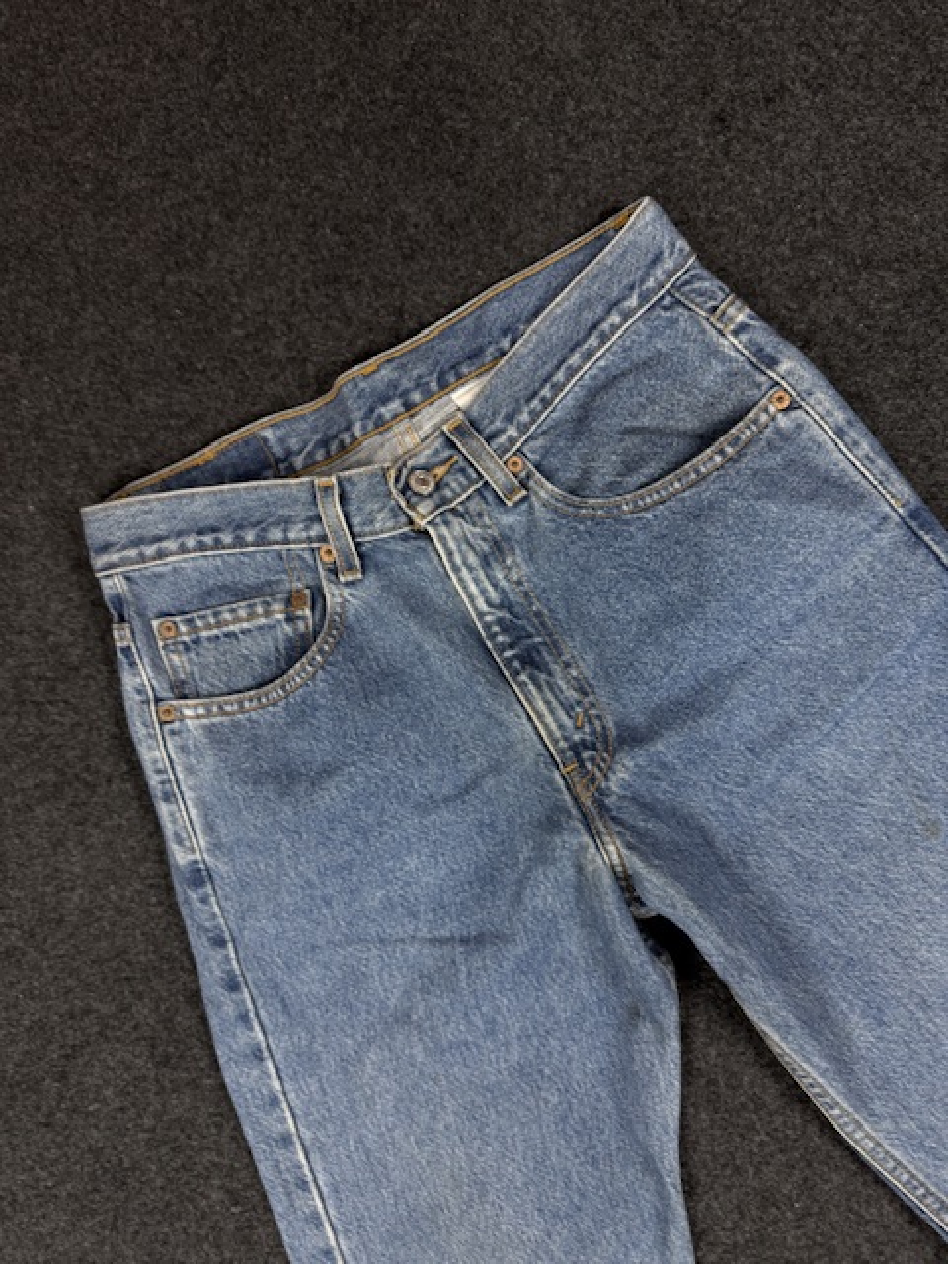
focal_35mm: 24
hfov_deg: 56.8
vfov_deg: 71.6
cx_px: 474
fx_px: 876
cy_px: 632
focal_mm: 6.76
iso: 100
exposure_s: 1/100
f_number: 1.78
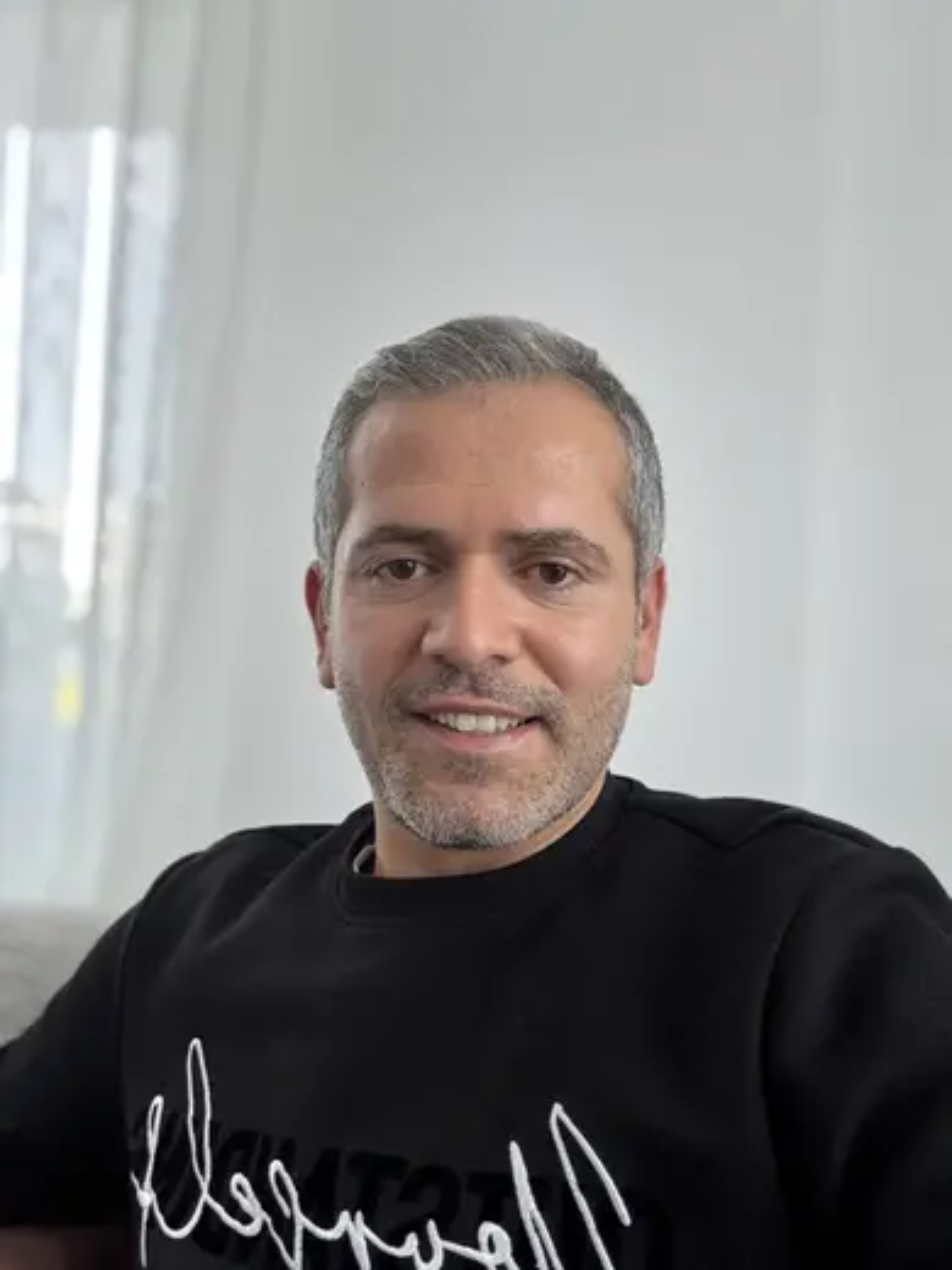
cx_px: 476
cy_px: 635
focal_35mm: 30
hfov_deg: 46.8
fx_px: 1100
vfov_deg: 60.0
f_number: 1.9
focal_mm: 2.69
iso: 100
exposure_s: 1/60
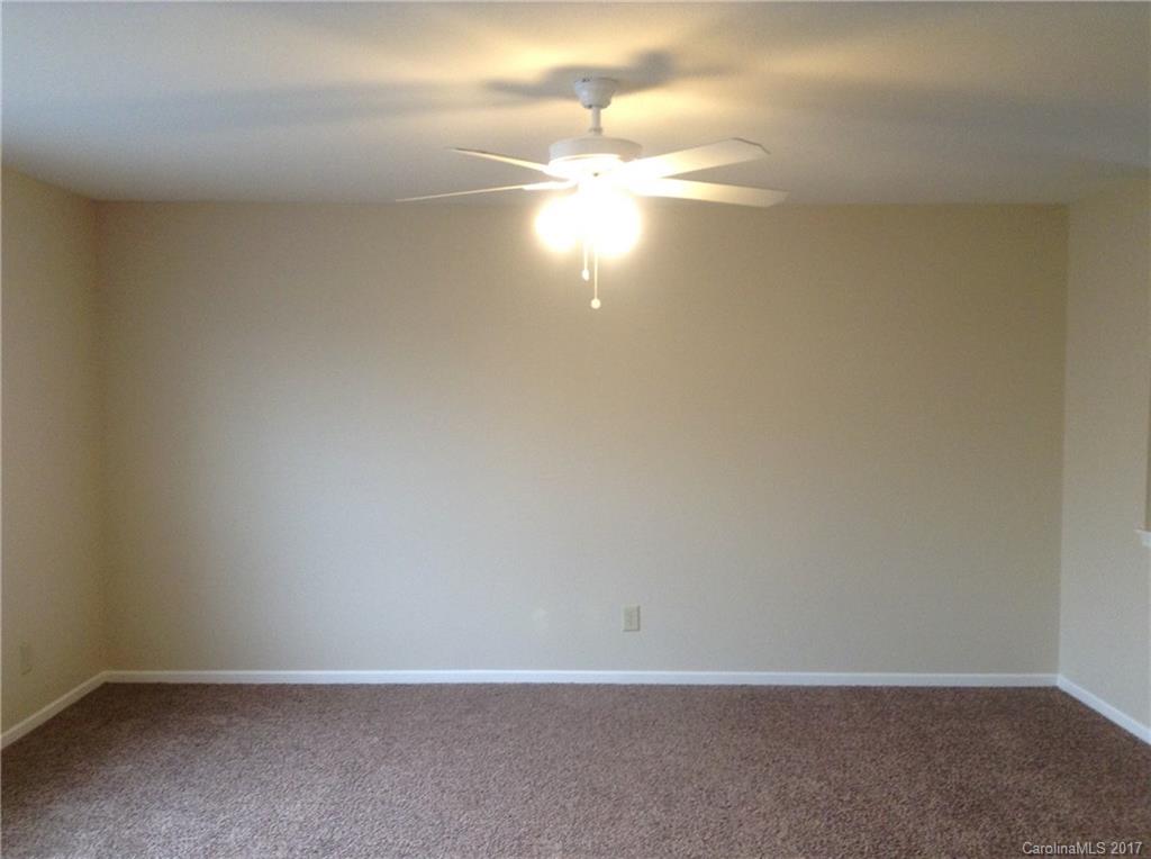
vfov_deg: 42.8
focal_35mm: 33
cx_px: 576
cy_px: 430
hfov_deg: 55.4
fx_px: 1095
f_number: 2.4
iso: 80
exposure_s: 1/24
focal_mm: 3.3
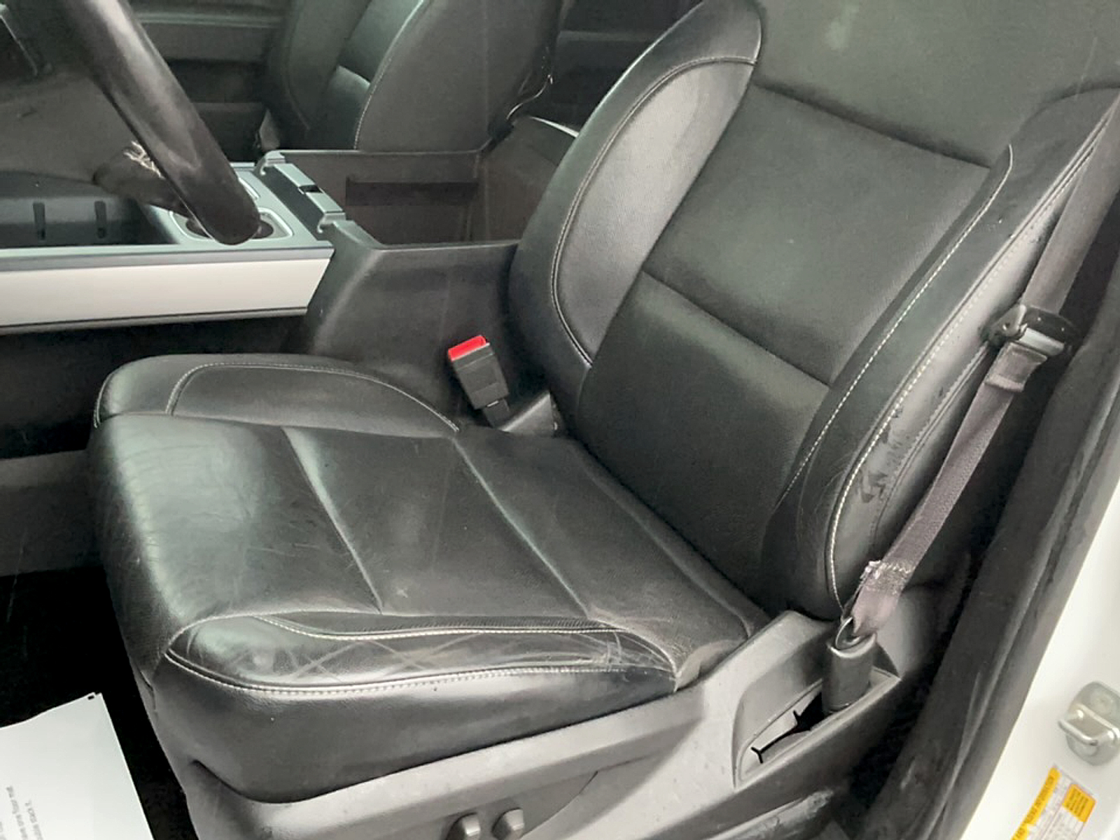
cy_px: 420
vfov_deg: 46.8
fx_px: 971
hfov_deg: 60.0
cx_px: 560
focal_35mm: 30
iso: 400
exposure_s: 1/60
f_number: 1.8
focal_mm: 3
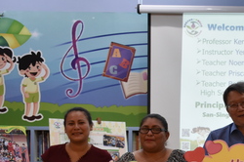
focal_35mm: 101
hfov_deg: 18.8
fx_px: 684
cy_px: 164
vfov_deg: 13.3
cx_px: 314
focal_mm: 24
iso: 800
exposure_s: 1/100
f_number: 5
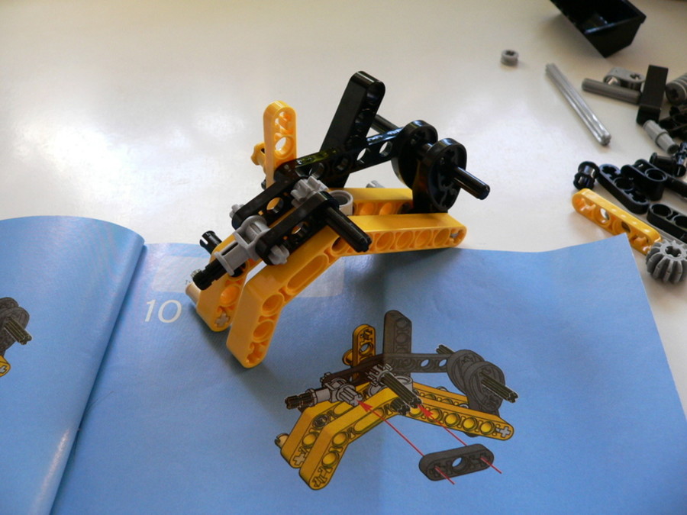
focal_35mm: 36
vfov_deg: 39.7
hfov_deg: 51.4
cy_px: 258
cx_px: 344
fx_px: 714
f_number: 2.8
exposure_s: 1/40
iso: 200
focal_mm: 6
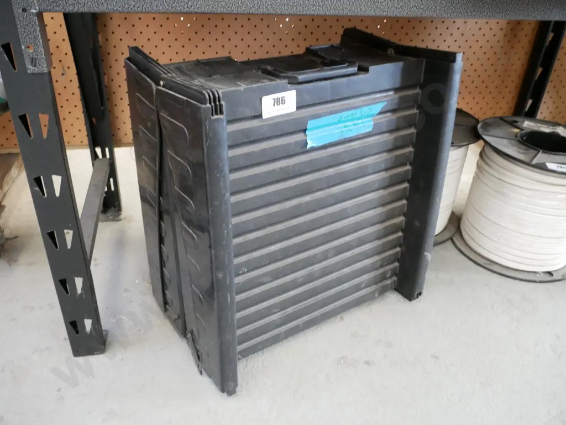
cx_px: 283
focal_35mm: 30
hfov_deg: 59.9
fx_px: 491
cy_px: 212
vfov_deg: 46.8
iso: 3200
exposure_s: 1/20
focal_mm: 15
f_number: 5.6
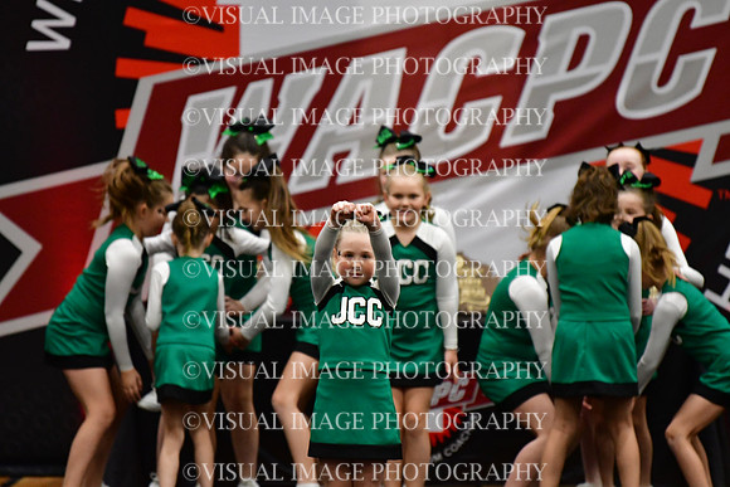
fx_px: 6084
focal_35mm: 300
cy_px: 244
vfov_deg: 4.6
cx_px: 365
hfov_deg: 6.9
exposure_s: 1/800
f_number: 2.8
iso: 4000
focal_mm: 200
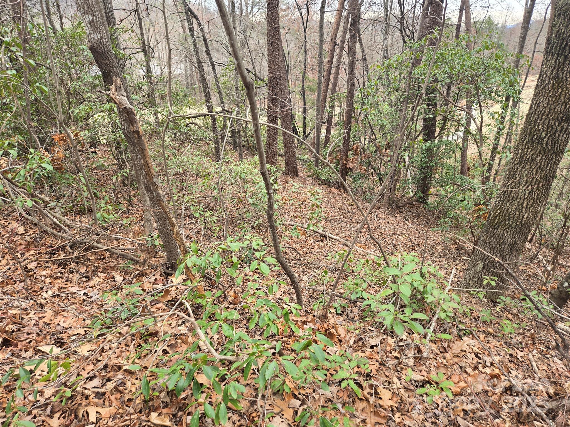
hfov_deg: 73.9
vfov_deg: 58.9
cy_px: 214
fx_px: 379
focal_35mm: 23
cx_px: 285
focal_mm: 5.4
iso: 40
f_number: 1.8
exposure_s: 1/180
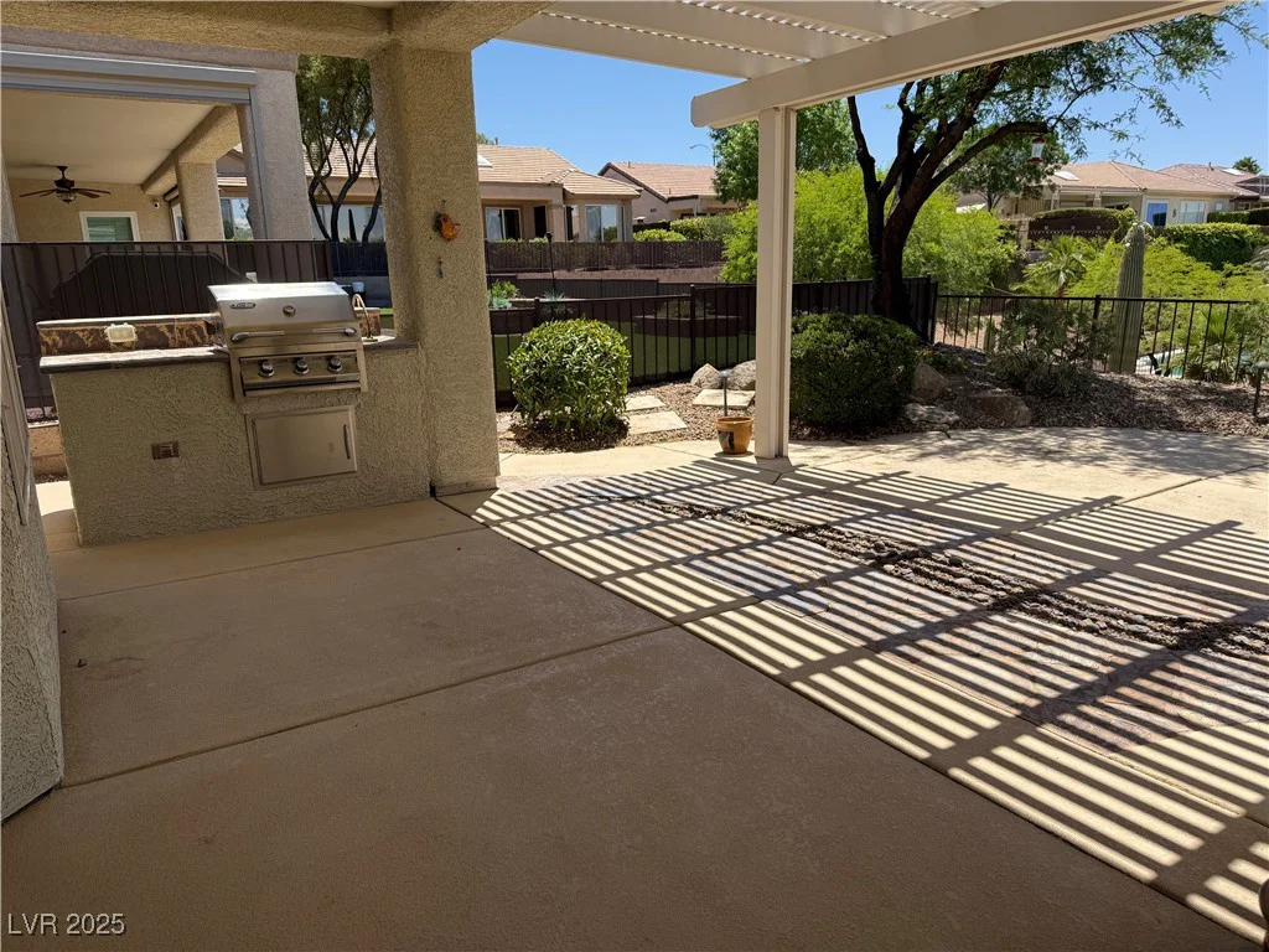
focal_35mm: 24
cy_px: 476
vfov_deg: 56.8
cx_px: 634
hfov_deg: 71.6
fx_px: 880
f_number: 1.78
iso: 80
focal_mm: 6.76
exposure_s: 1/3584
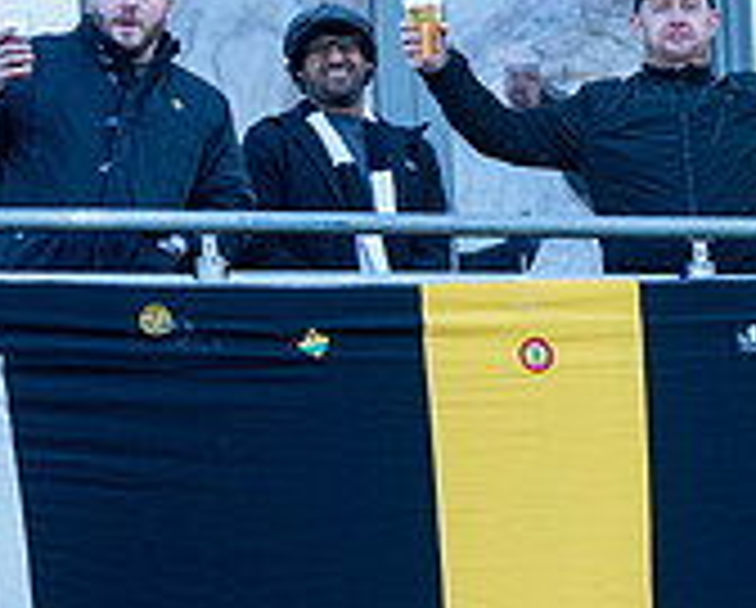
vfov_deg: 3.8
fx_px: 9234
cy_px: 366
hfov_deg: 4.7
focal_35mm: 412
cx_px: 720
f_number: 5
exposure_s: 1/250
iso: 1000
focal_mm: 105
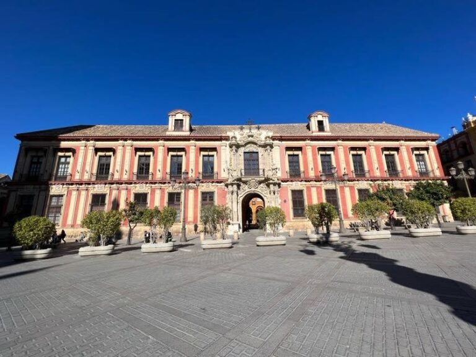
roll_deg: +1.1
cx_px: 238
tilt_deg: +11.9
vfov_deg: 89.9
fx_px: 179
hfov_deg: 106.2
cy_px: 178
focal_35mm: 13
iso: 40
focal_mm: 1.57
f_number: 1.8
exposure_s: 1/3425
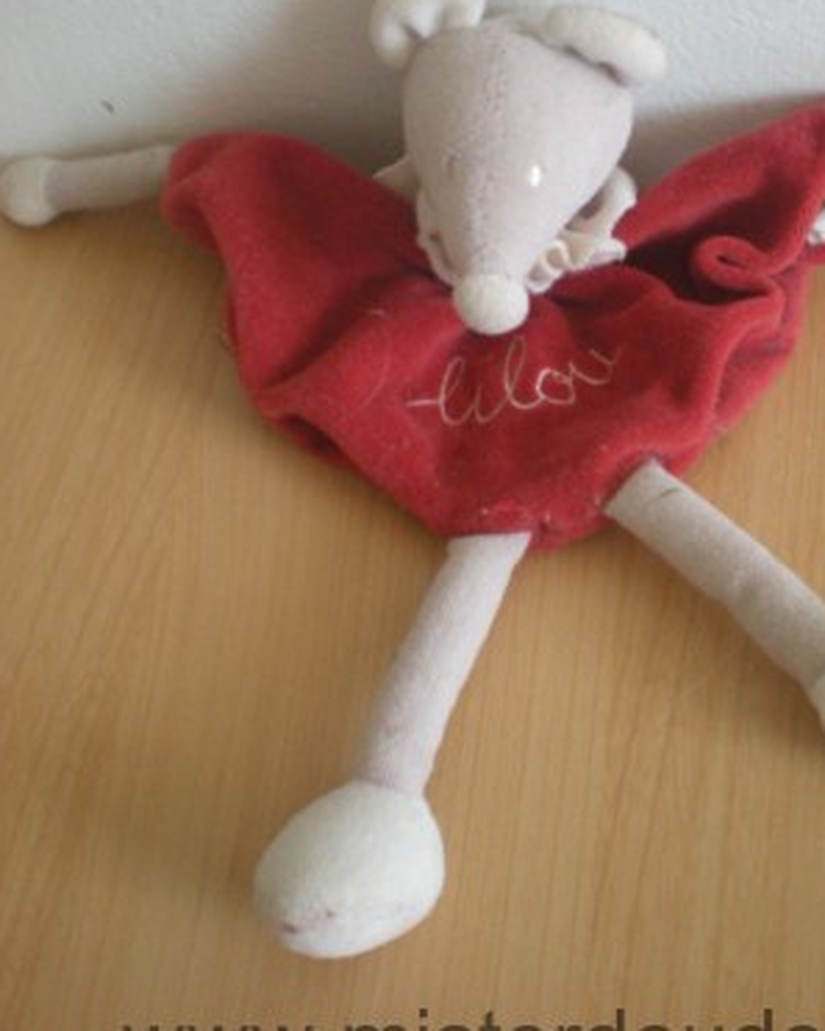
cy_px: 375
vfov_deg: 35.8
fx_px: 1586
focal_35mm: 52
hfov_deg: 29.0
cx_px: 536
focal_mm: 6.3
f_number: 3.1
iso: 200
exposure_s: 1/47.7
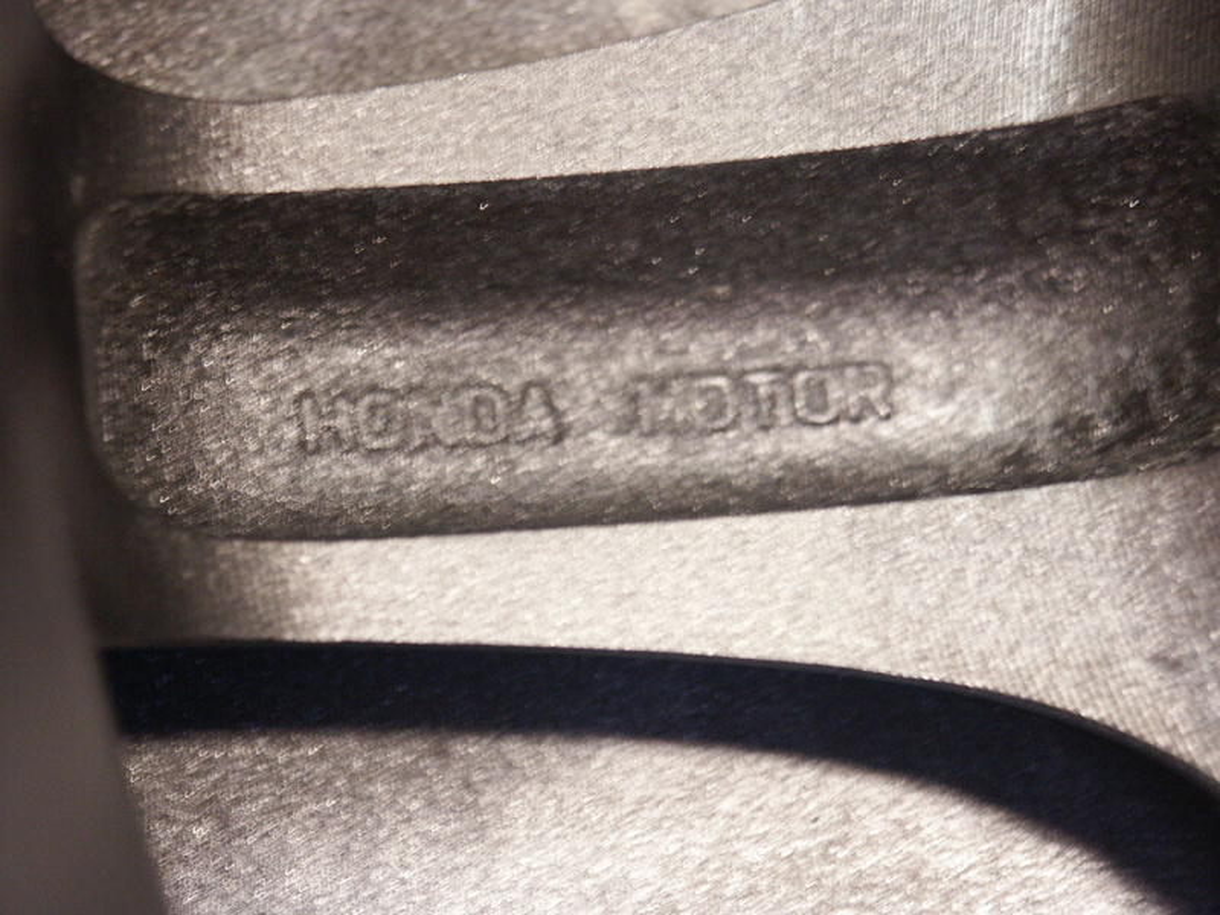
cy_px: 458
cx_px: 610
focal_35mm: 200
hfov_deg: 9.9
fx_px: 7049
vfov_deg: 7.4
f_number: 3.5
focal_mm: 50.69
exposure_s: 1/10
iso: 160
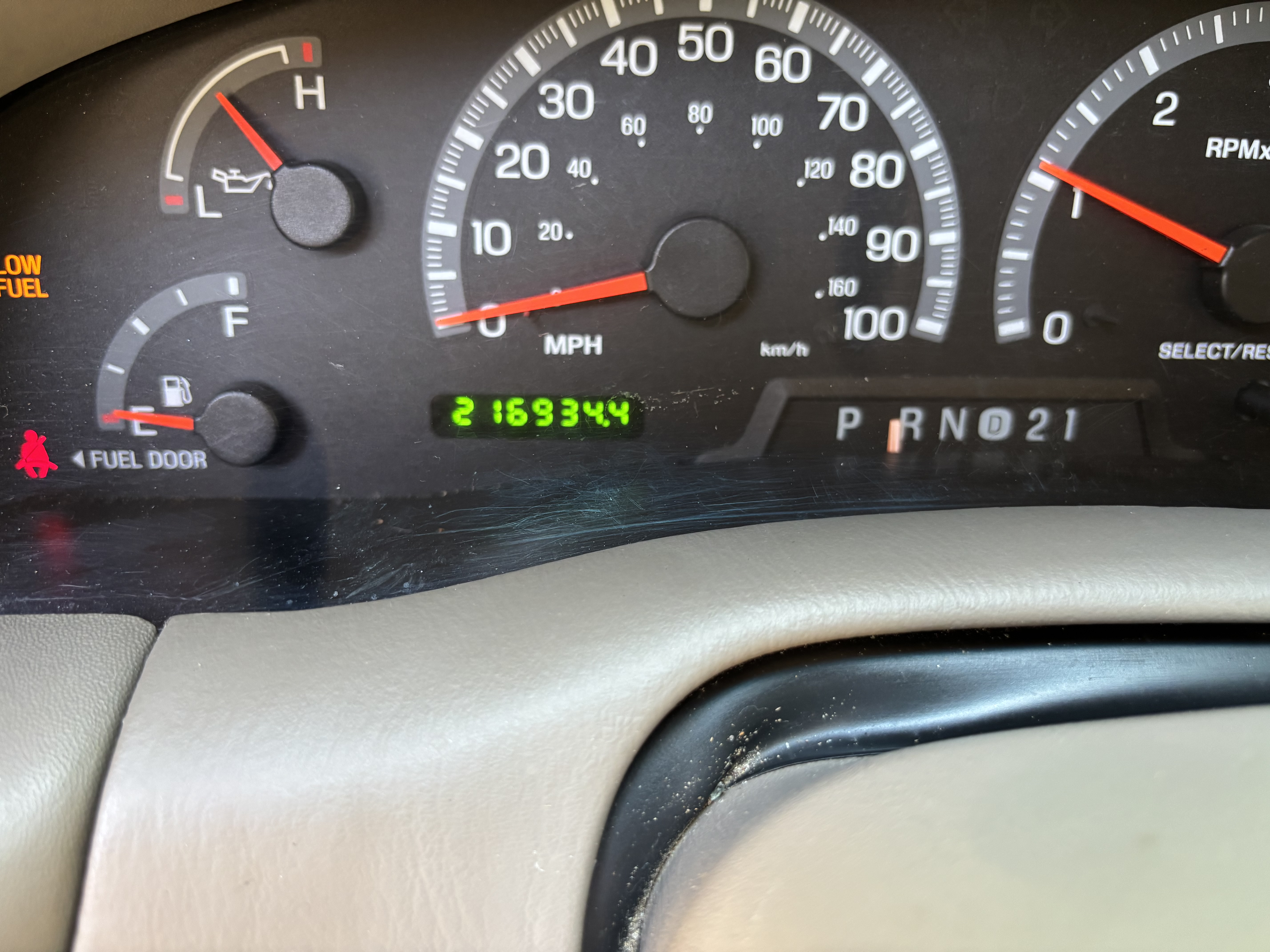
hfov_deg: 67.3
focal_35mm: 26
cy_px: 476
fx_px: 954
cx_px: 635
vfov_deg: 53.1
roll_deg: -7.3
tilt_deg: -30.2
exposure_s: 1/60
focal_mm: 5.96
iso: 160
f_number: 1.6
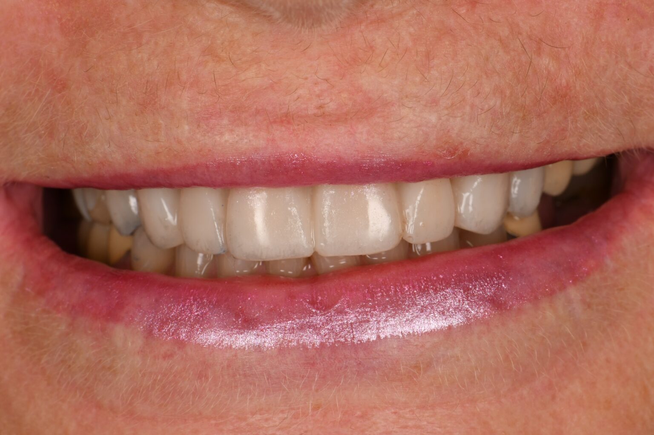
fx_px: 2288
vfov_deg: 10.9
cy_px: 218
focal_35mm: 126
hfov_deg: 16.3
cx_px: 327
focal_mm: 105
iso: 200
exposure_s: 1/160
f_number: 32
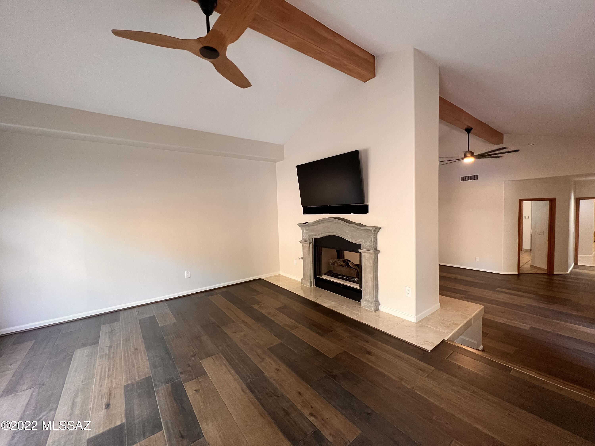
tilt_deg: -3.4
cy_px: 223
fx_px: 223
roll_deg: +2.1
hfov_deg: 106.2
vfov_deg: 89.9
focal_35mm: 13
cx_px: 298
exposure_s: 1/84
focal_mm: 1.57
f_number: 1.8
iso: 250
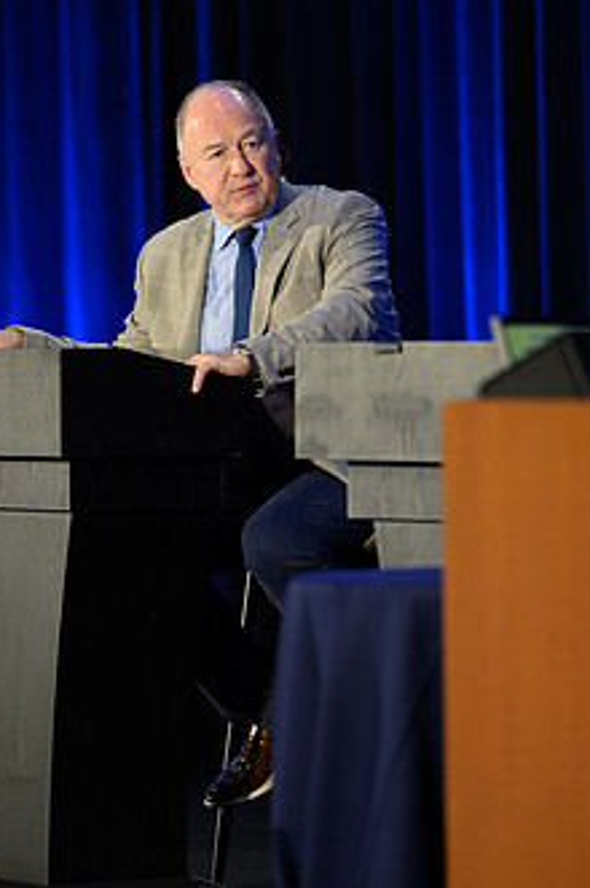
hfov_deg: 5.0
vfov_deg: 7.5
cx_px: 257
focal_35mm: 275
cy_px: 292
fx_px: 6774
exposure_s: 1/100
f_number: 1.8
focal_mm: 135
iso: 400
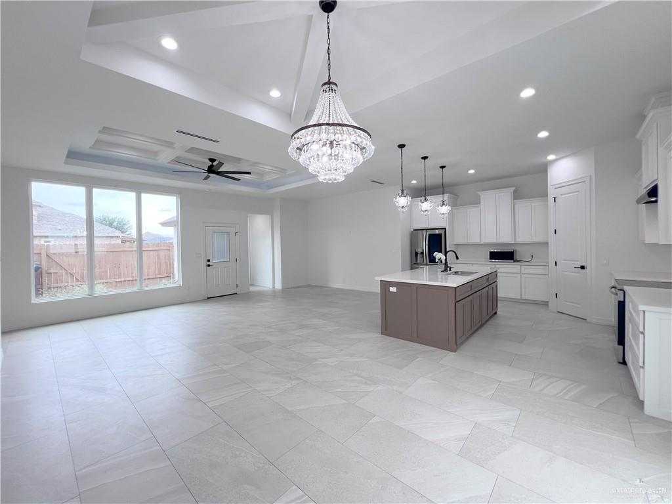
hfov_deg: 106.2
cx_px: 336
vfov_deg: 89.9
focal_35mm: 13
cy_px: 252
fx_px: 252
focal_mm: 1.57
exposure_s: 1/2053
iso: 32
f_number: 1.8
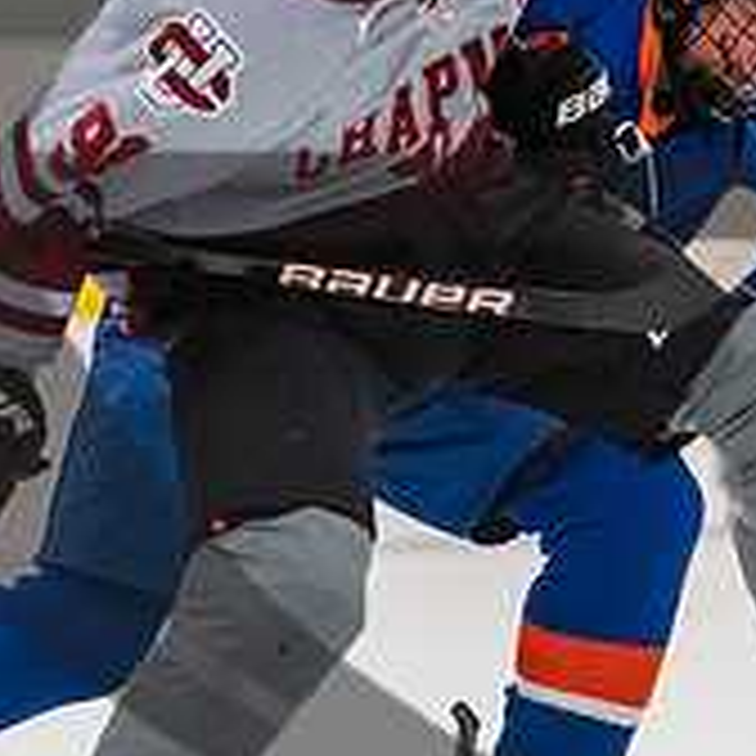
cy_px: 341
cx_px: 266
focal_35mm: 470
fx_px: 11613
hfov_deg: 3.7
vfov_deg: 3.7
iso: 3200
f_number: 2.8
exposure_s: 1/1000
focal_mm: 140
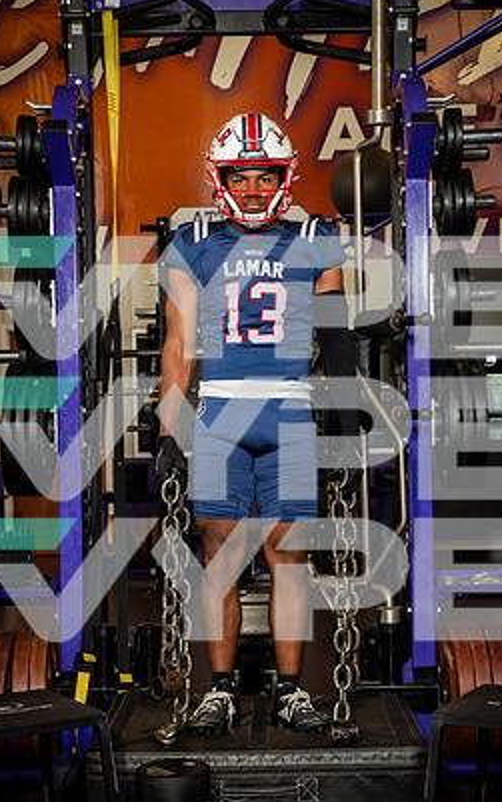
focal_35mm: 64
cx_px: 256
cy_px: 440
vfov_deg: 32.0
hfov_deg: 20.3
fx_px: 1399
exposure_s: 1/250
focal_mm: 56
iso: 800
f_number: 7.1
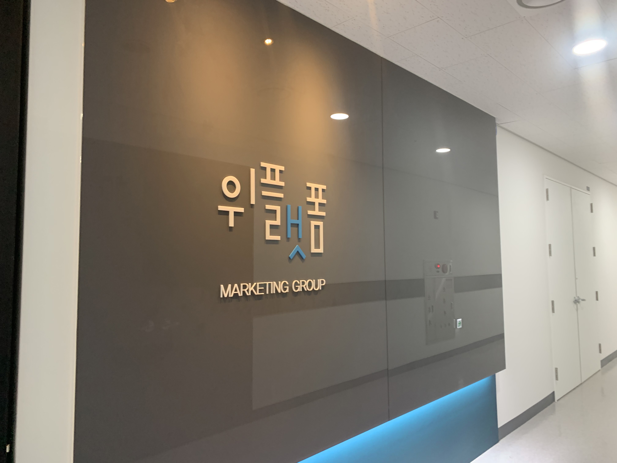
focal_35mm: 26
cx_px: 308
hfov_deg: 67.3
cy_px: 232
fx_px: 463
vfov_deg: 53.1
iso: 160
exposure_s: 1/60
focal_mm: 4.25
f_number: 1.8
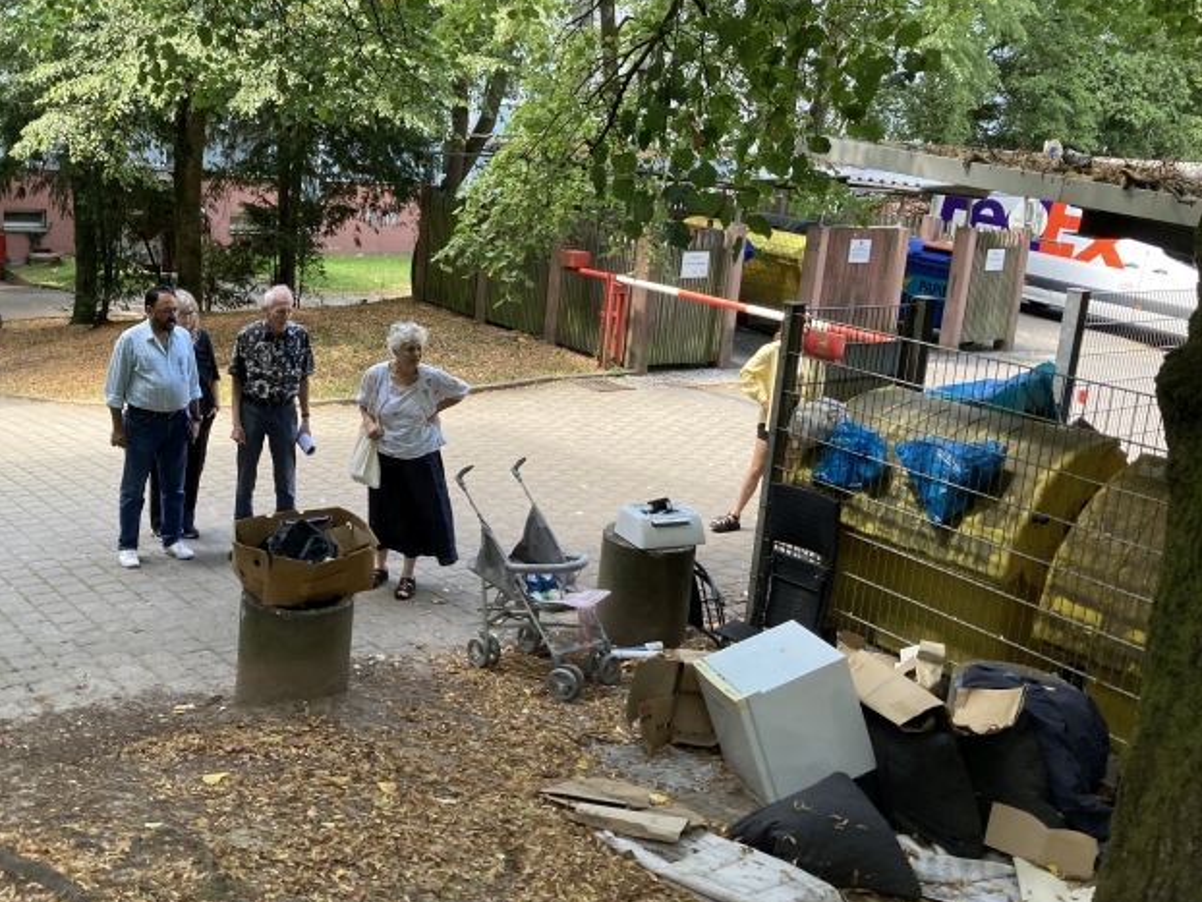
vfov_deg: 39.5
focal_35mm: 36
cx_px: 462
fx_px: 1251
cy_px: 367
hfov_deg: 50.9
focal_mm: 3.99
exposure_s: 1/121
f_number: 1.8
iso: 50
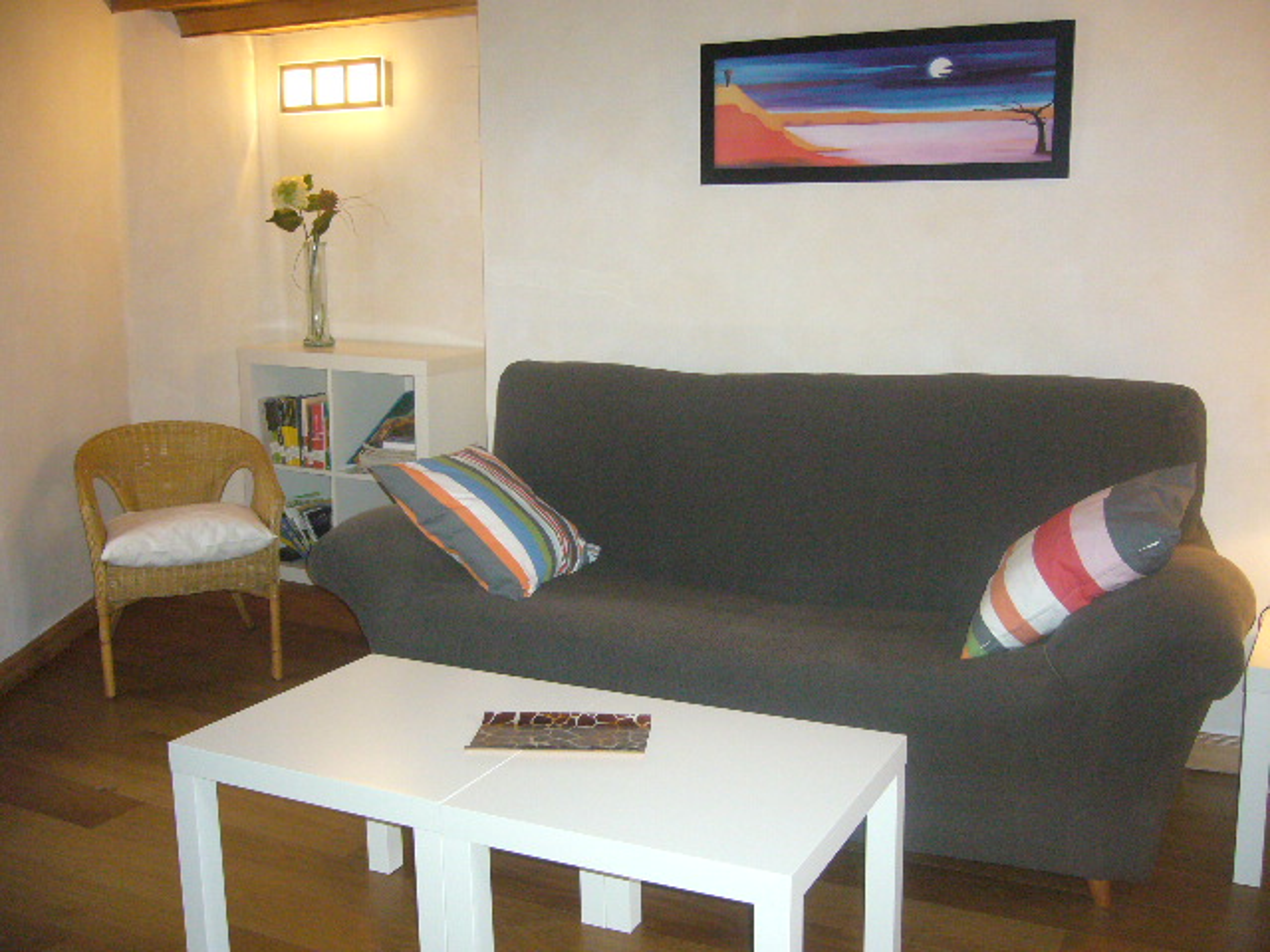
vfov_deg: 40.7
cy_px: 476
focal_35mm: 35
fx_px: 1284
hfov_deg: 52.6
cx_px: 635
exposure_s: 1/30
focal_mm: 5.8
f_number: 2.8
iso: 320
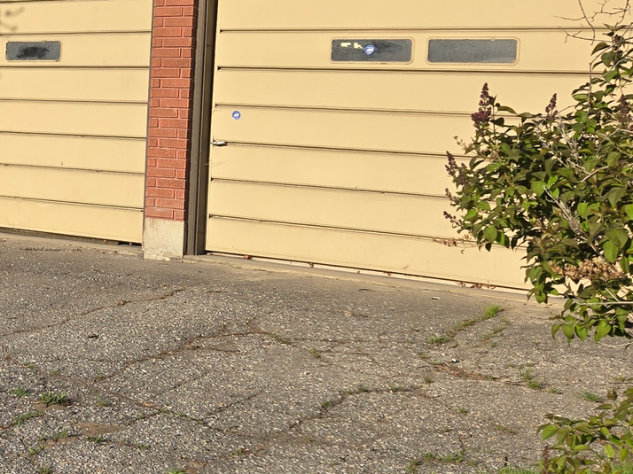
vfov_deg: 22.2
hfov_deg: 26.3
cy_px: 159
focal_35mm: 66
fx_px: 1206
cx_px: -117
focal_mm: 5.4
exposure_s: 1/1476
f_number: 1.8
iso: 25
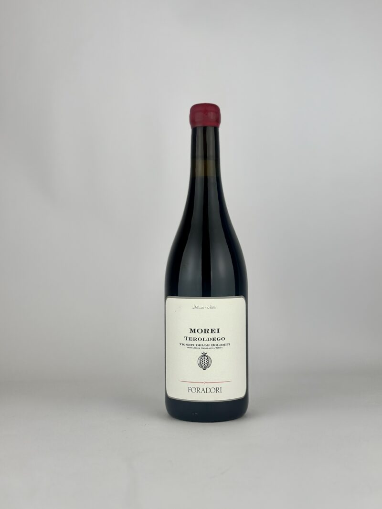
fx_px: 706
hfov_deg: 30.3
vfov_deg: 39.7
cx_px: 191
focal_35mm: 48
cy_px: 254
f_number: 1.78
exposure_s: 1/1242
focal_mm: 6.86
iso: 80
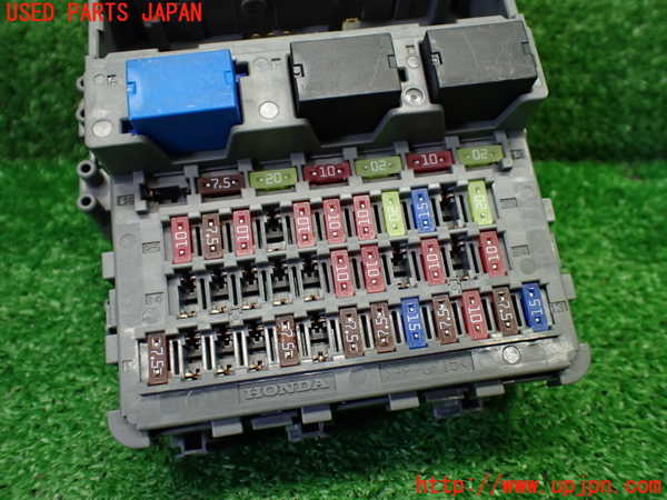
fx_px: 578
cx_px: 334
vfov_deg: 46.8
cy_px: 250
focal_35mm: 30
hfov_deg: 60.0
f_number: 2.3
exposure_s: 1/125
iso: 500
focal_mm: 5.4
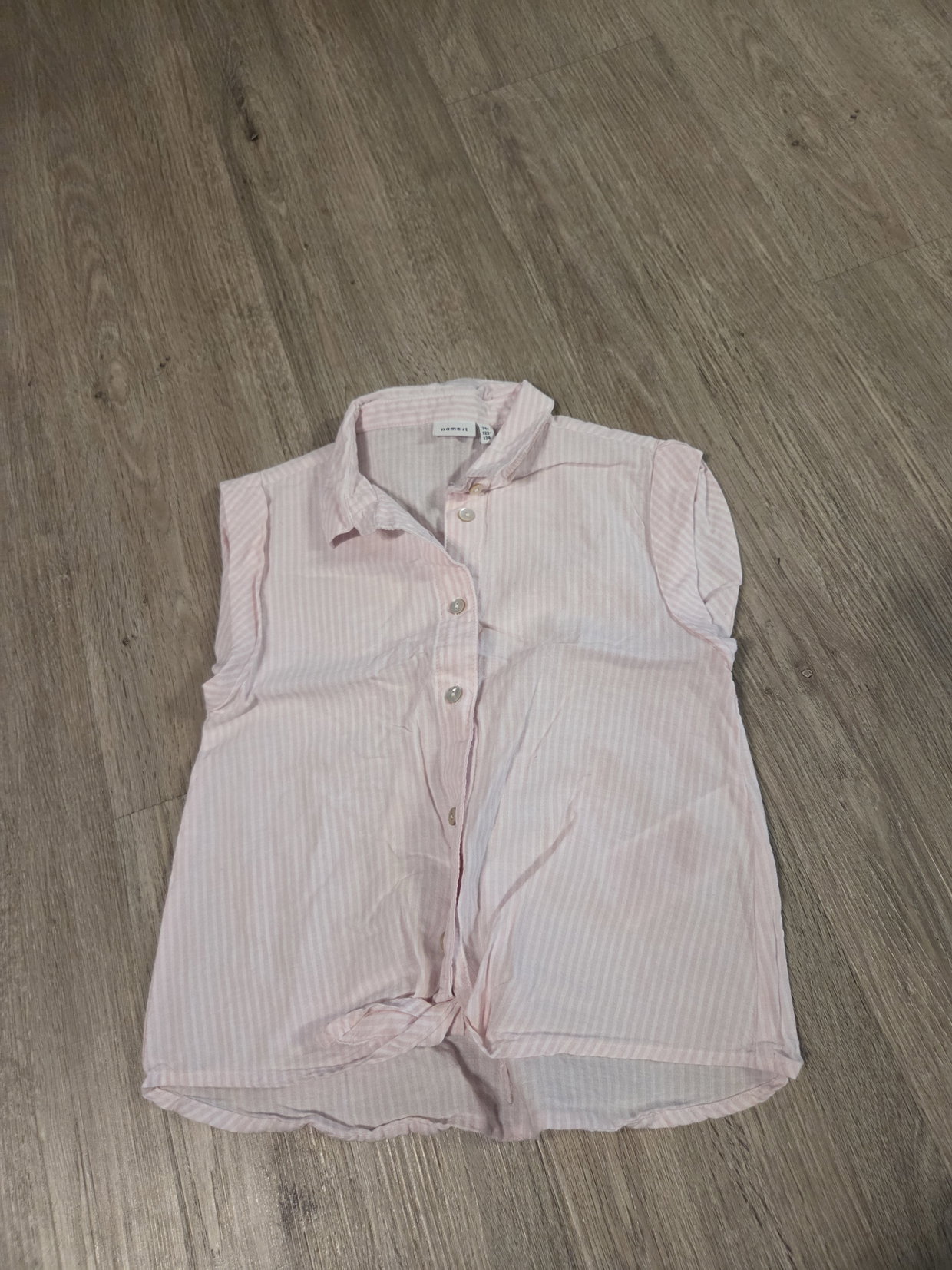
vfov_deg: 73.9
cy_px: 635
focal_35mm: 23
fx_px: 843
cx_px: 476
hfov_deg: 58.9
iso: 1000
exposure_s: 1/100
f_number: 1.8
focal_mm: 5.4
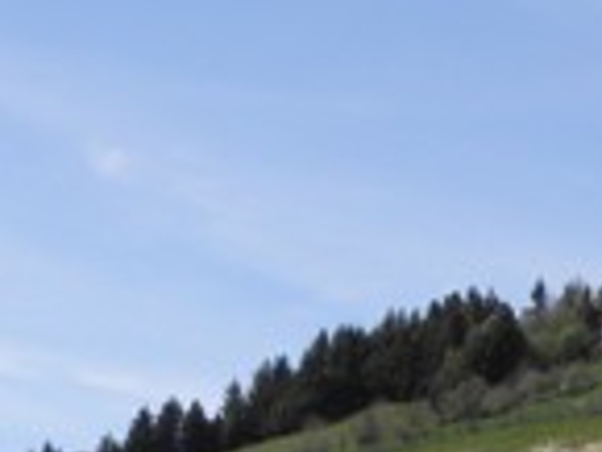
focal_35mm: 193
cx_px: 660
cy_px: 672
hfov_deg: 10.1
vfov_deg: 7.6
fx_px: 3359
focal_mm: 6.24
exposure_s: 1/320
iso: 64
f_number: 5.6
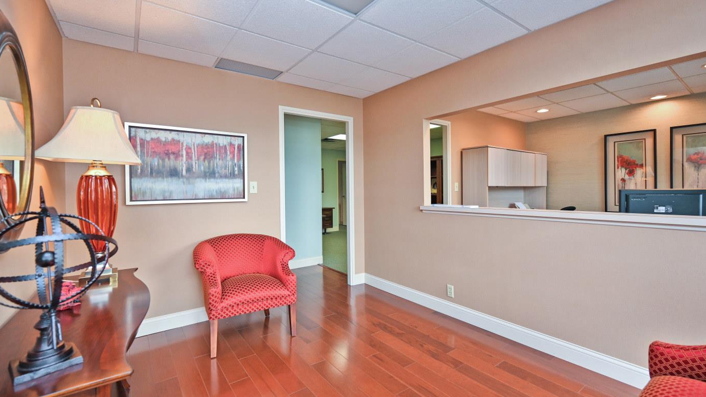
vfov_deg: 67.0
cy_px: 191
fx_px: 299
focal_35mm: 16
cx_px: 355
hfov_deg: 99.4
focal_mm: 14
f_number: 4
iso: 360
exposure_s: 1/60
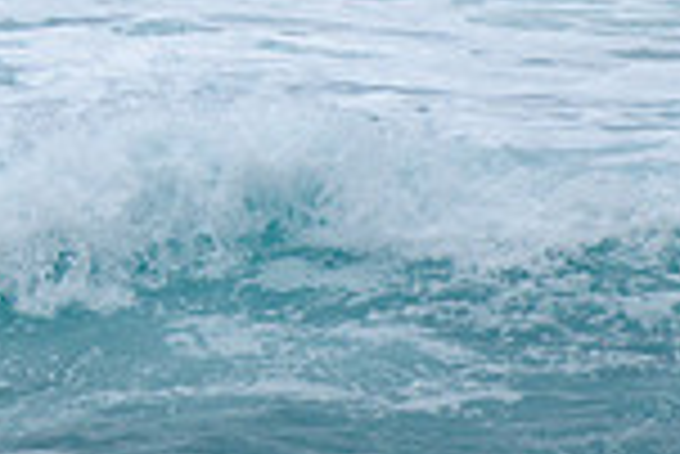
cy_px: -404
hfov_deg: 1.0
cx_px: -602
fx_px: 39817
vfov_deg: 0.7
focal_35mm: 2106
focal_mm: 400
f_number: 5.6
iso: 200
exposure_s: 1/2000
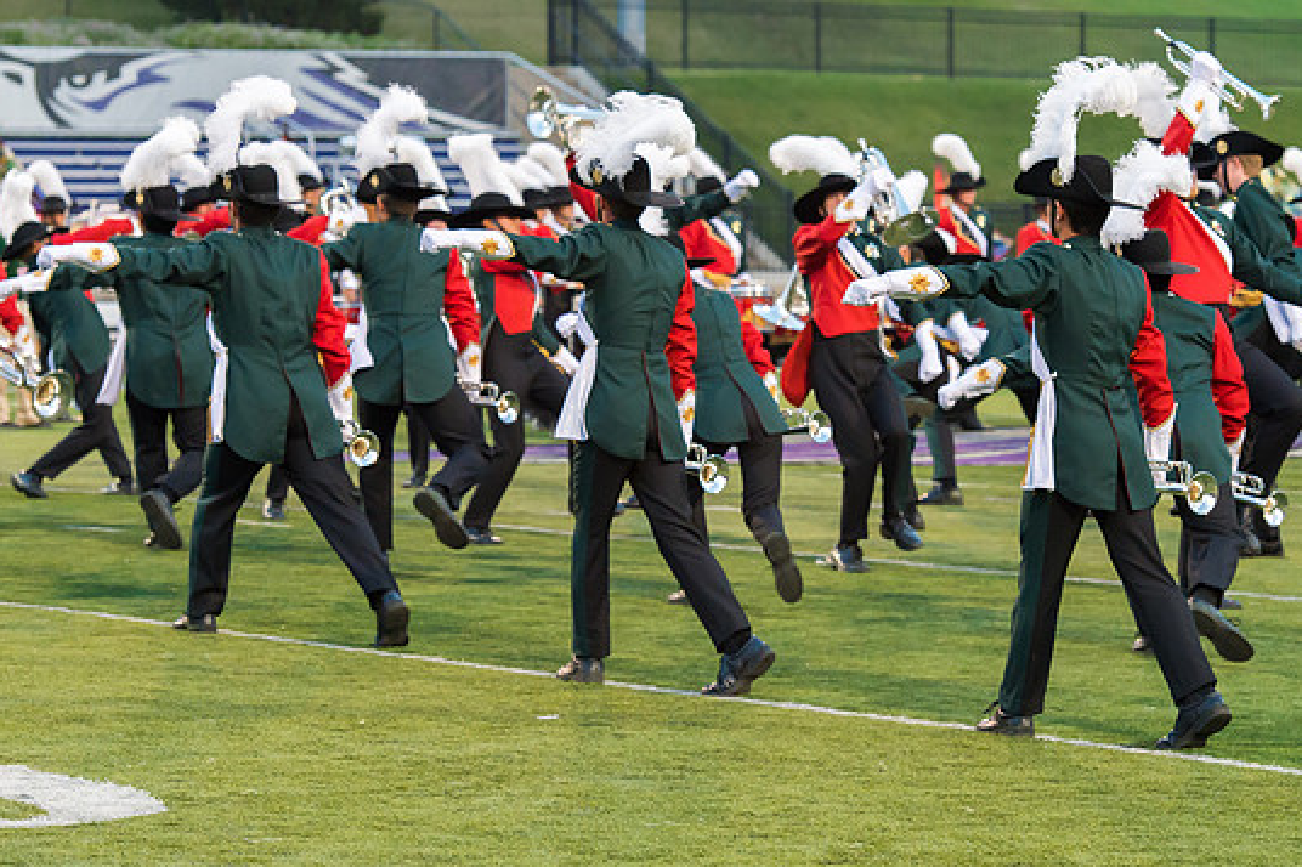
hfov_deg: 12.8
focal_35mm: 160
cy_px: 359
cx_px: 729
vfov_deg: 8.6
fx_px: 5785
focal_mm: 112
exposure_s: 1/640
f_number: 5
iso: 3200
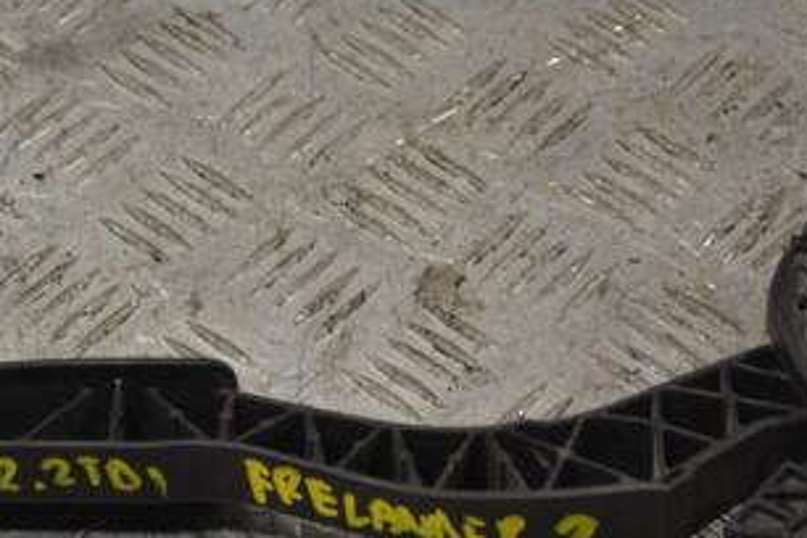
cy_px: 285
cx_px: 475
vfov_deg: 9.7
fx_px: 3161
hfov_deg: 14.5
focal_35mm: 141
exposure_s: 1/125
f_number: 5.3
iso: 400
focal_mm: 48
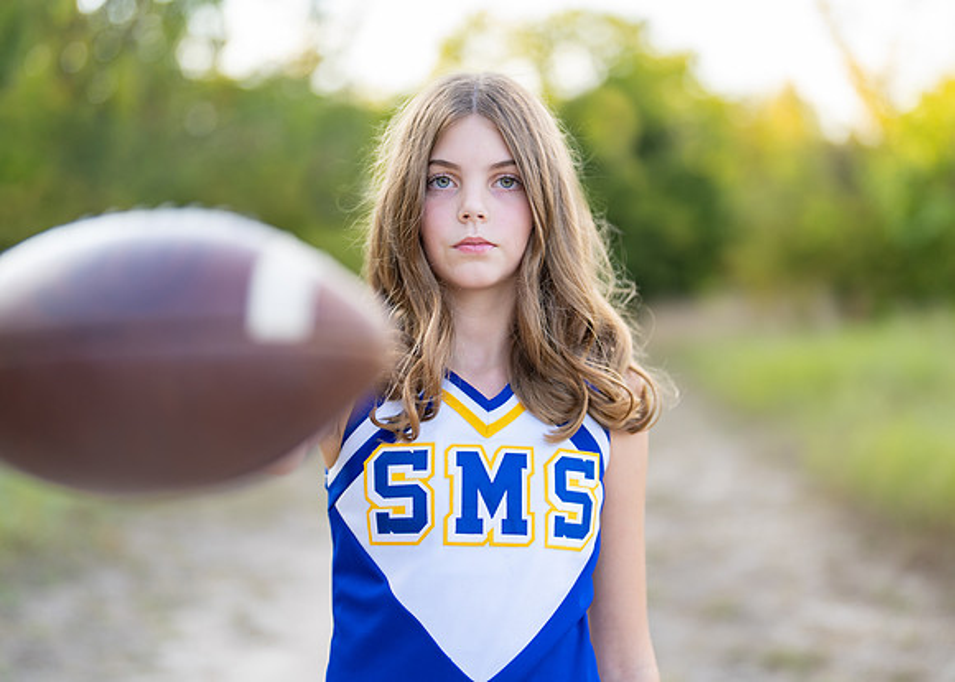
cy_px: 320
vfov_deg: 24.7
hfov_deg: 34.2
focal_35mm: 57
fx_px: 1554
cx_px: 499
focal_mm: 50
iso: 100
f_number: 1.2
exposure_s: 1/800
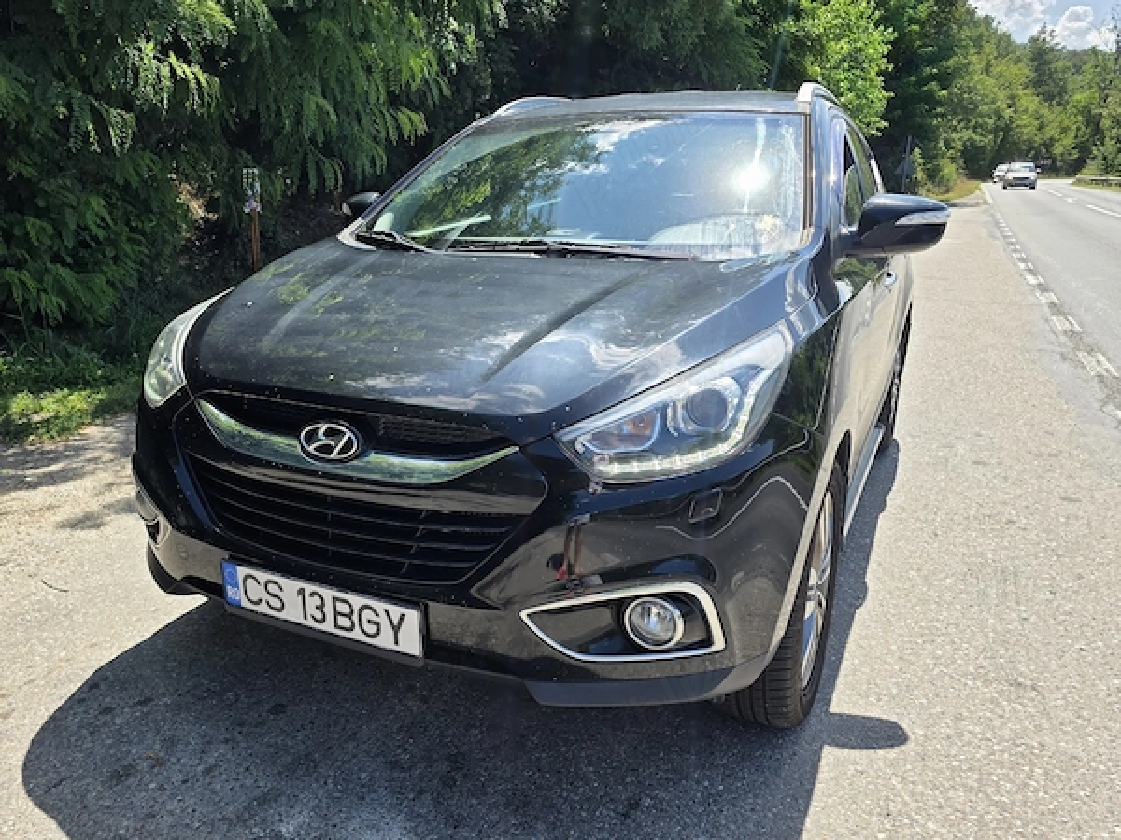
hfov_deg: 73.9
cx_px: 560
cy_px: 420
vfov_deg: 58.9
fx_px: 745
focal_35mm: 23
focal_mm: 6.3
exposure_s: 1/3333
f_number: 1.7
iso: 80
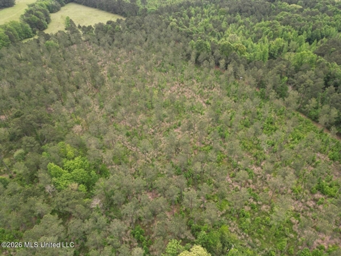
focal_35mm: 24
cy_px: 128
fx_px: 236
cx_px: 170
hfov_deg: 71.6
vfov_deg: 56.8
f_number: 1.7
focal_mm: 6.72
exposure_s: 1/500
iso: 100
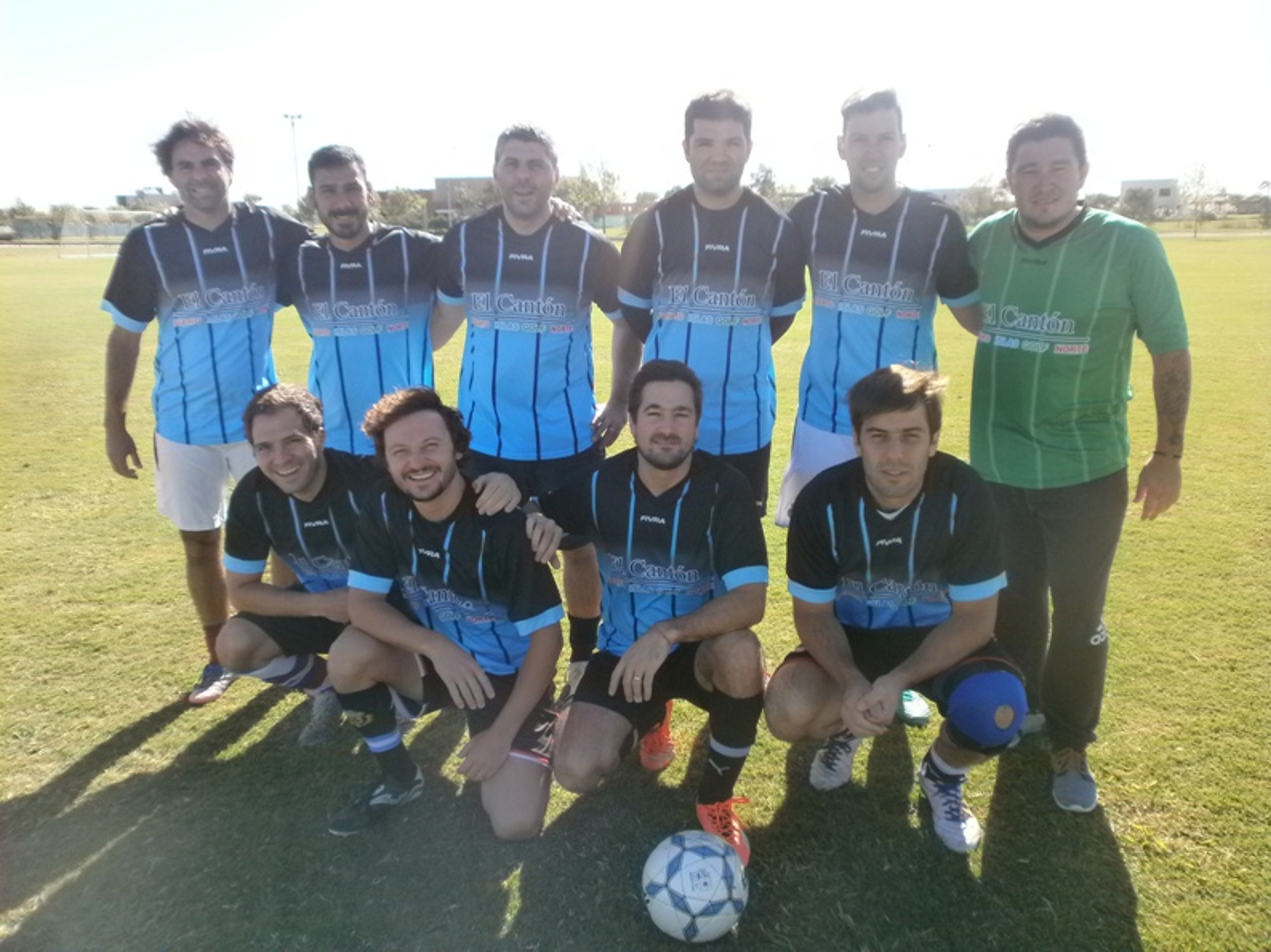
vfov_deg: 51.3
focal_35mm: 27
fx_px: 991
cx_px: 636
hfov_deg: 65.3
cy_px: 476
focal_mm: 4.8
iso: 100
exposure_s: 1/640
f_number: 2.9
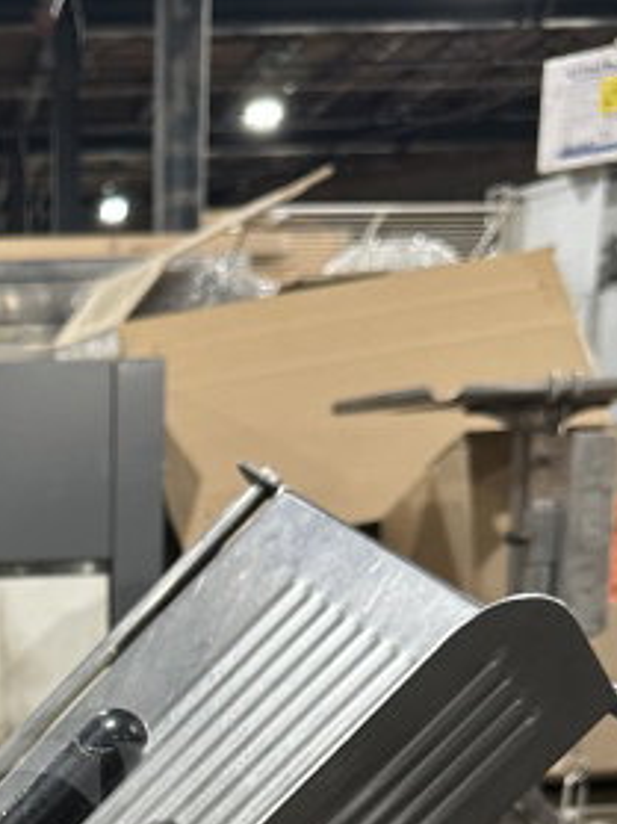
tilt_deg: -15.5
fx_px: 1665
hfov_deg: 20.0
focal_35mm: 70
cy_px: 976
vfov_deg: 25.2
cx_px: -68
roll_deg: +2.6
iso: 250
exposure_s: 1/60
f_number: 1.78
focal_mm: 6.86
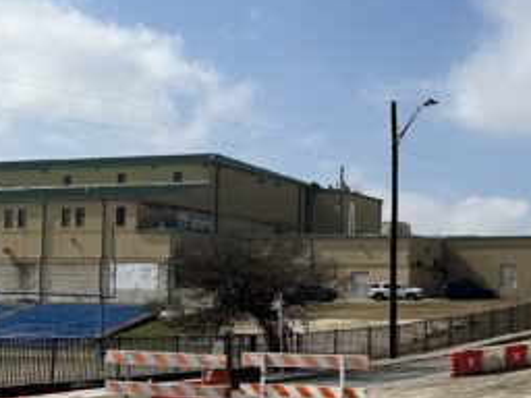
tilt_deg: -0.2
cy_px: 338
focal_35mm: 72
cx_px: 550
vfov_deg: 20.1
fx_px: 1104
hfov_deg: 25.5
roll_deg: -0.7
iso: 80
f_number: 1.78
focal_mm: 6.86
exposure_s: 1/9709
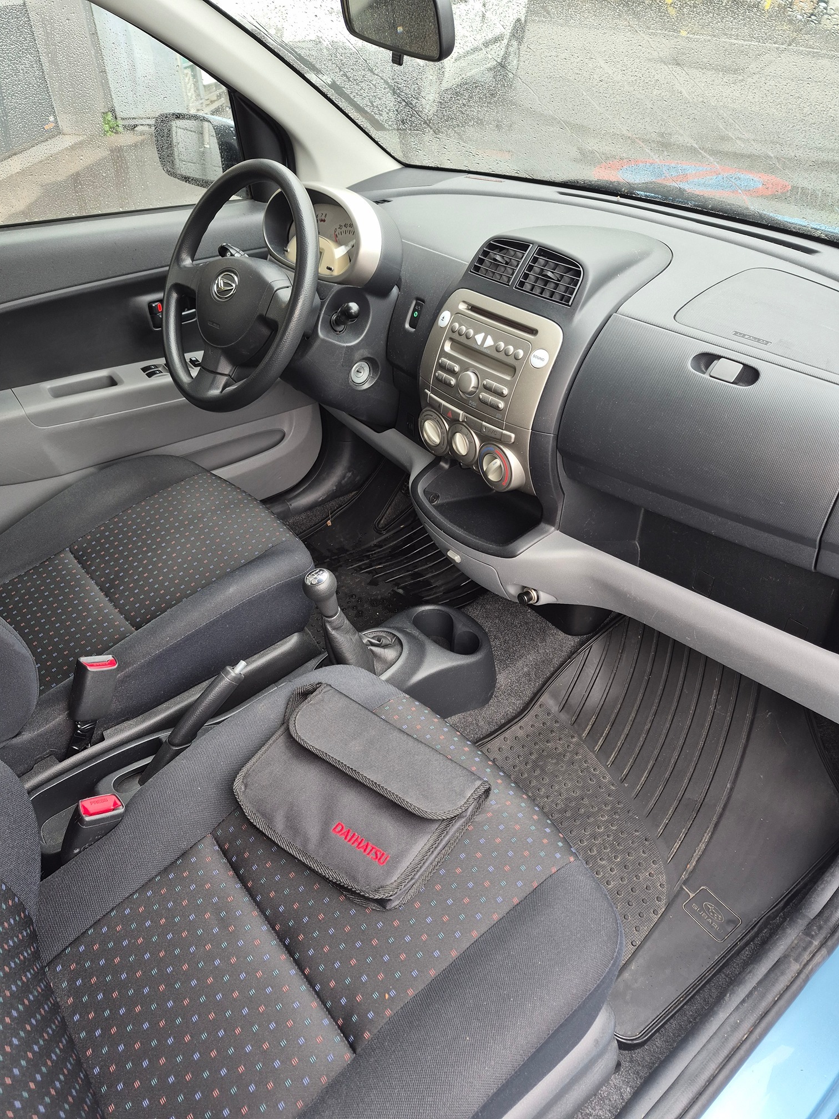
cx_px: 420
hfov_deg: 58.9
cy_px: 560
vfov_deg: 73.9
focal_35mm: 23
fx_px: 743
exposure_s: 1/50
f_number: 1.8
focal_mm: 5.4
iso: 32
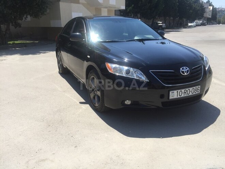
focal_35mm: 29
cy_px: 84
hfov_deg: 61.7
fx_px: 188
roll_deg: -0.7
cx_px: 112
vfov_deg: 48.2
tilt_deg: -17.3
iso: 32
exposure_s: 1/1522
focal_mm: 4.15
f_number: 2.2
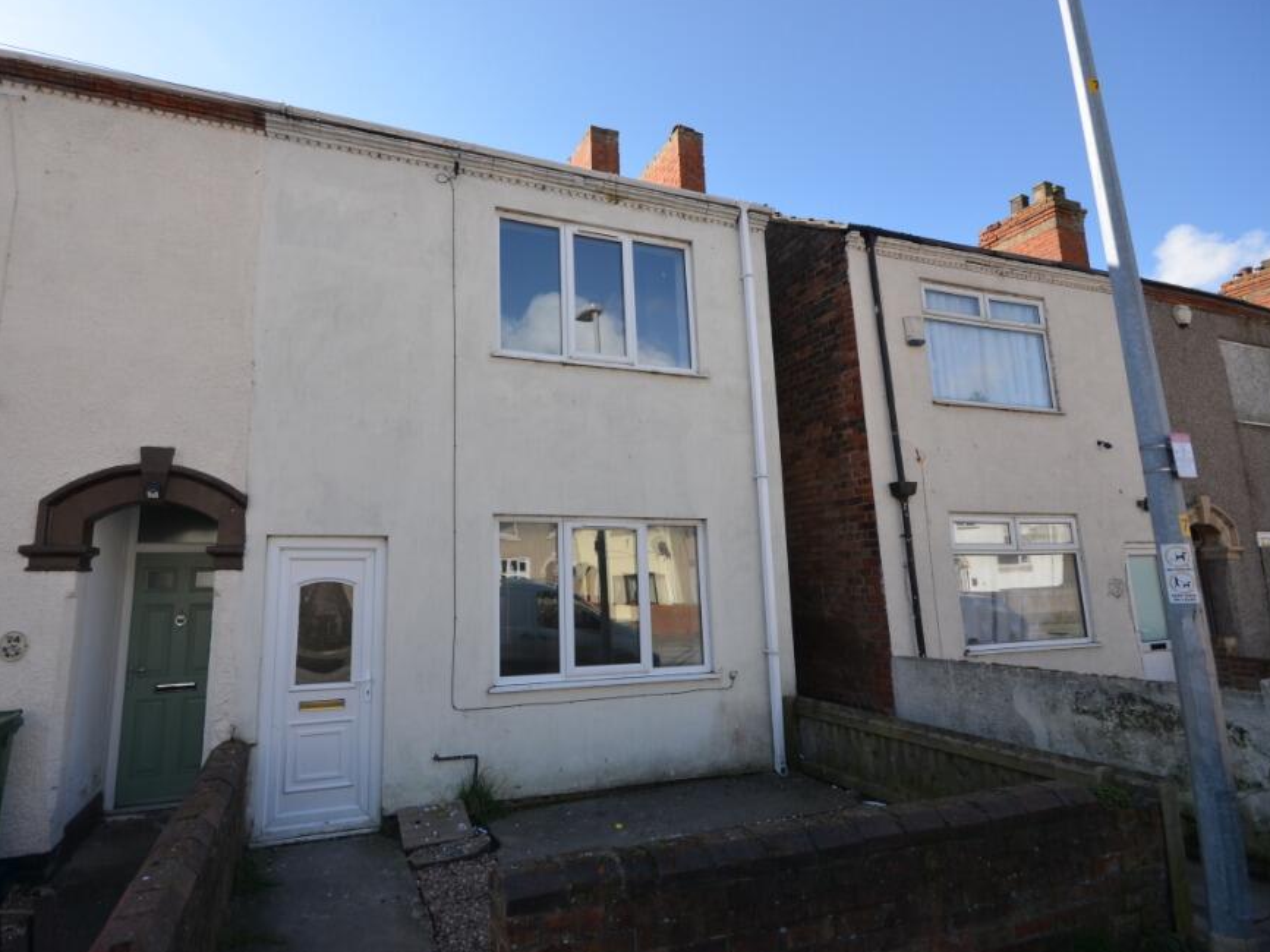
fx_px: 624
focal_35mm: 17
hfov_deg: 90.3
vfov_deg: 74.7
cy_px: 464
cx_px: 535
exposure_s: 1/250
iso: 200
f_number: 8
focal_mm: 10
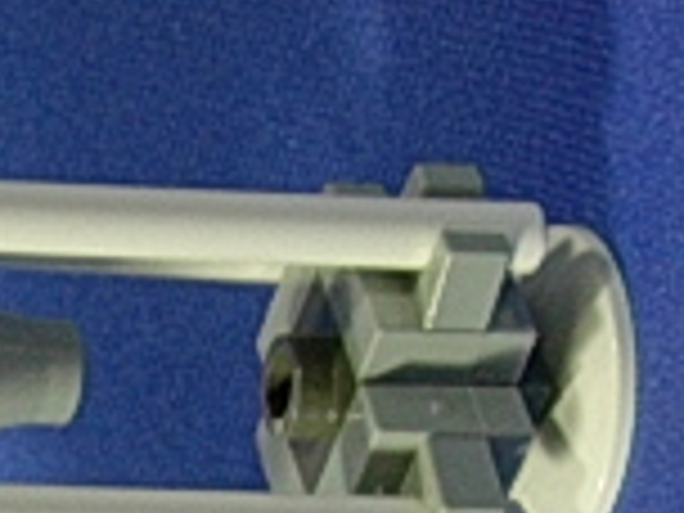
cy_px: 936
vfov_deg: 5.5
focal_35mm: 266
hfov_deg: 7.2
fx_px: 5256
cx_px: -720
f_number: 3.5
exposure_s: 1/12.6
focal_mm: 9.6
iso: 70
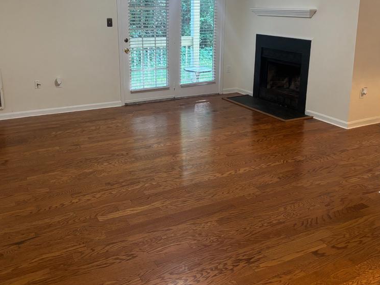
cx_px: 179
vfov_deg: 39.2
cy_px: 94
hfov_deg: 51.3
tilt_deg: -13.4
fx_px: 395
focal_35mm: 36
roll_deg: +0.0
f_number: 1.6
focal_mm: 5.96
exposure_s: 1/60
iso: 320
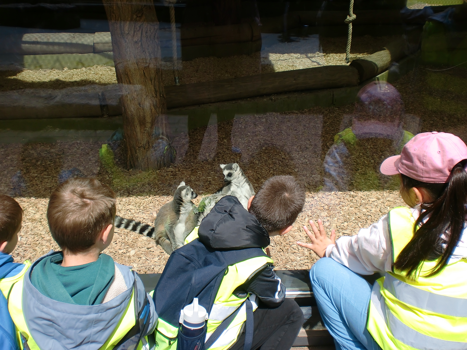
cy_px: 175
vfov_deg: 40.7
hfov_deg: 52.6
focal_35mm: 35
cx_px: 234
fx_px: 472
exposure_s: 1/1000
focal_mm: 6.3
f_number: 3.1
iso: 64
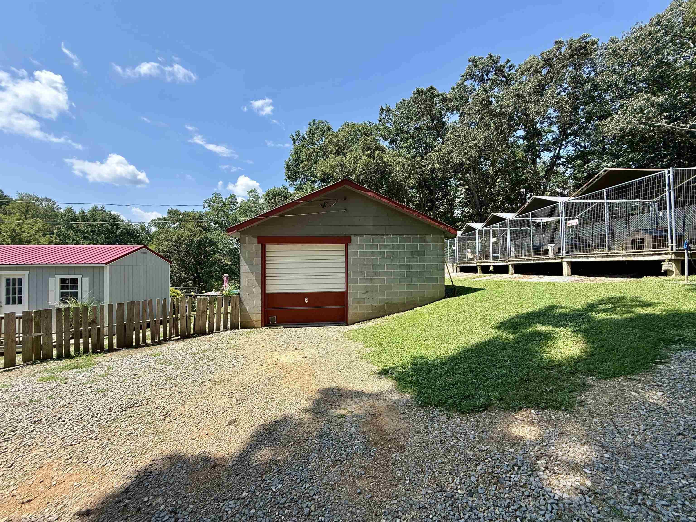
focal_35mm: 14
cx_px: 348
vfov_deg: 85.7
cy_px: 261
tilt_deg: +2.5
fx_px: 281
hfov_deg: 102.1
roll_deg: +0.0
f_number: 2.2
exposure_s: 1/955
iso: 50
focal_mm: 2.22
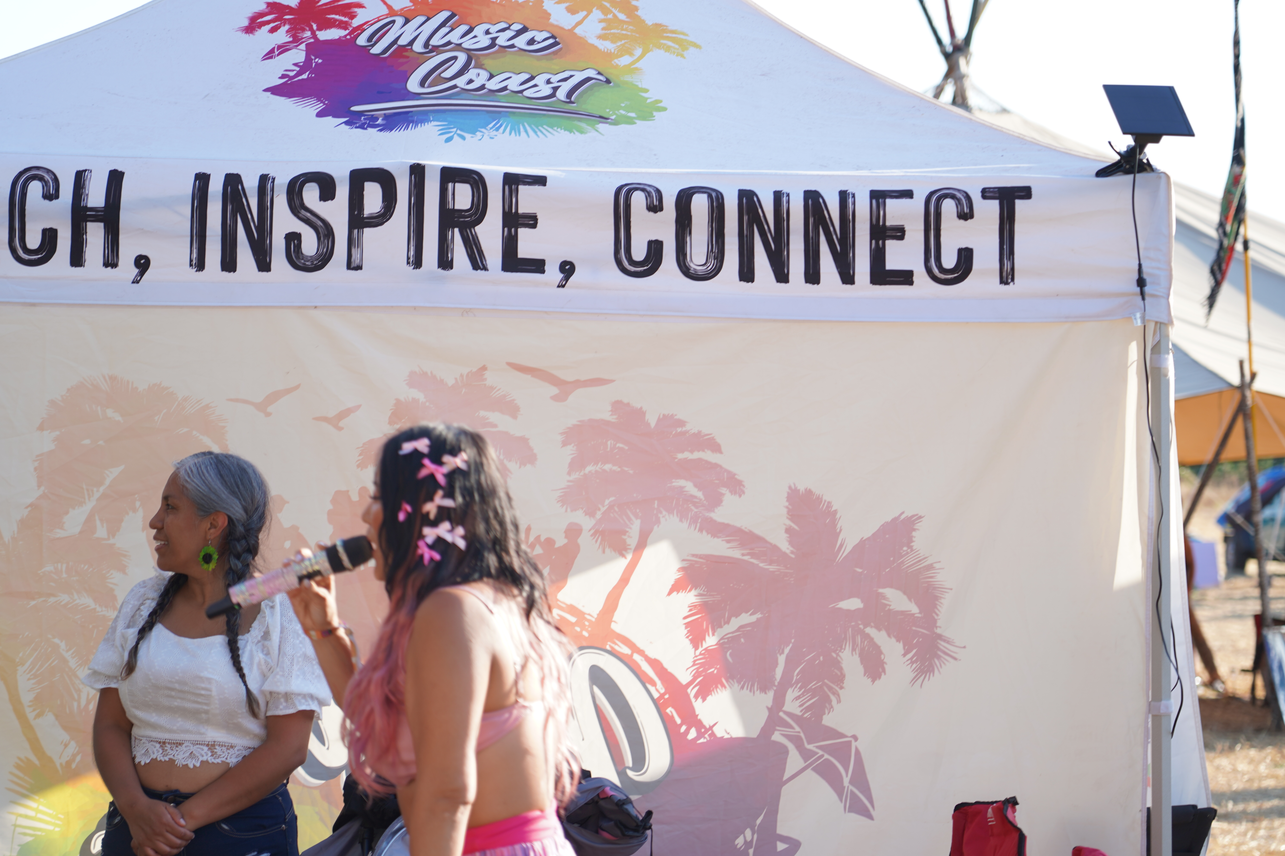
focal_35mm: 105
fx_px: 3748
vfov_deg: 13.0
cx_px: 642
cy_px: 428
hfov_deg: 19.5
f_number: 4
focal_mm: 105
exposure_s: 1/200
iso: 100
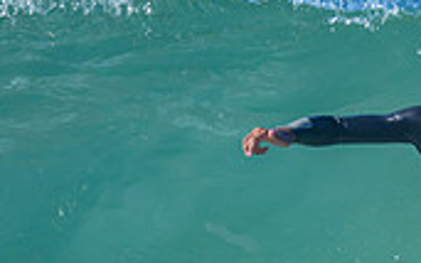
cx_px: 594
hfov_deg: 0.6
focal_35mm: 3315
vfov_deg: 0.4
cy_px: 268
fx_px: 38048
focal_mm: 800
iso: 450
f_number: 6.3
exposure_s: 1/2000
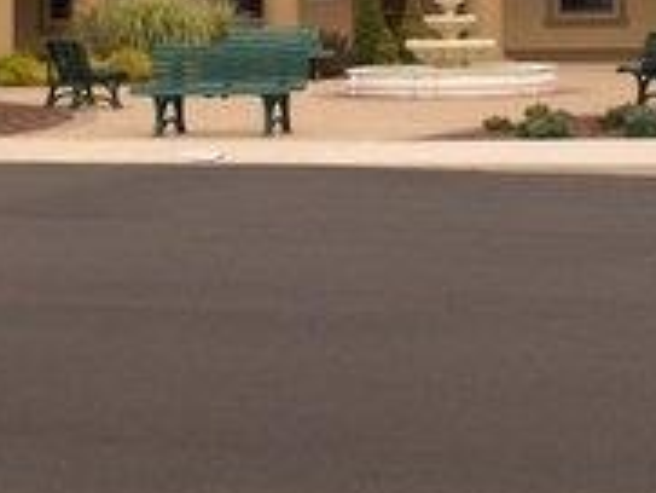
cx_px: 384
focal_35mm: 90
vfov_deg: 15.8
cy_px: -107
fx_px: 1707
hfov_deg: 21.7
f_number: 3
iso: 113
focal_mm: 7
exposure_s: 1/117
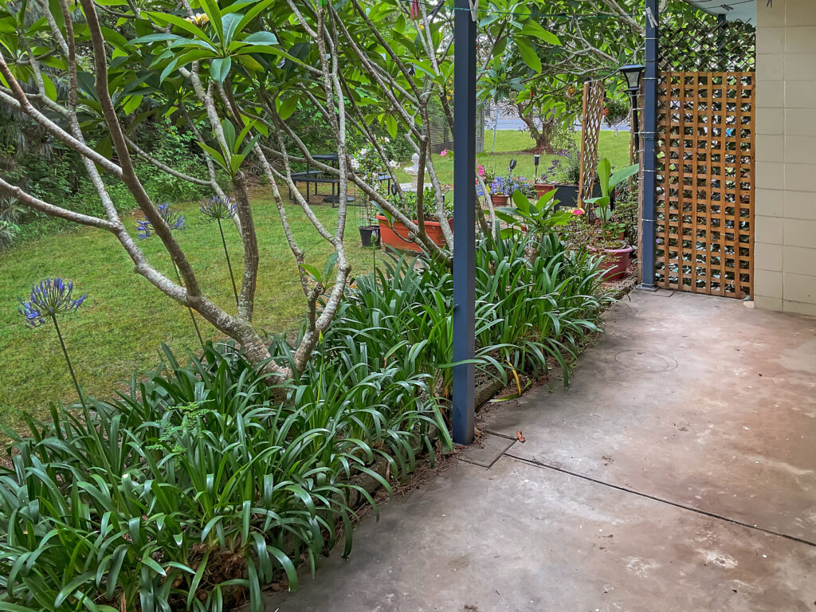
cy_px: 306
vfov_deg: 48.2
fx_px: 684
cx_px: 408
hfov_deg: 61.7
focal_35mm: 29
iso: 50
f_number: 1.8
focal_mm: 3
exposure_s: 1/100
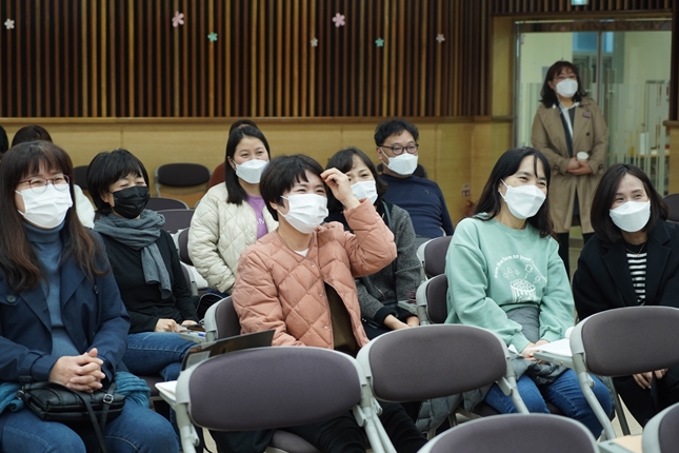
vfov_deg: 17.9
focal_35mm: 76
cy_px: 227
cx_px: 318
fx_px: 1433
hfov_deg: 26.6
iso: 800
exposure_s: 1/80
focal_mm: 70
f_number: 4
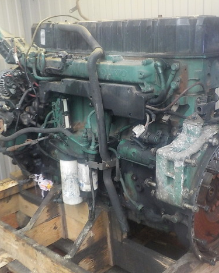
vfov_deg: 45.8
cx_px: 129
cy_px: 134
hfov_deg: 37.2
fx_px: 324
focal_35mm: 40
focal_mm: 4.1
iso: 360
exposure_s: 1/30
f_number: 3.3
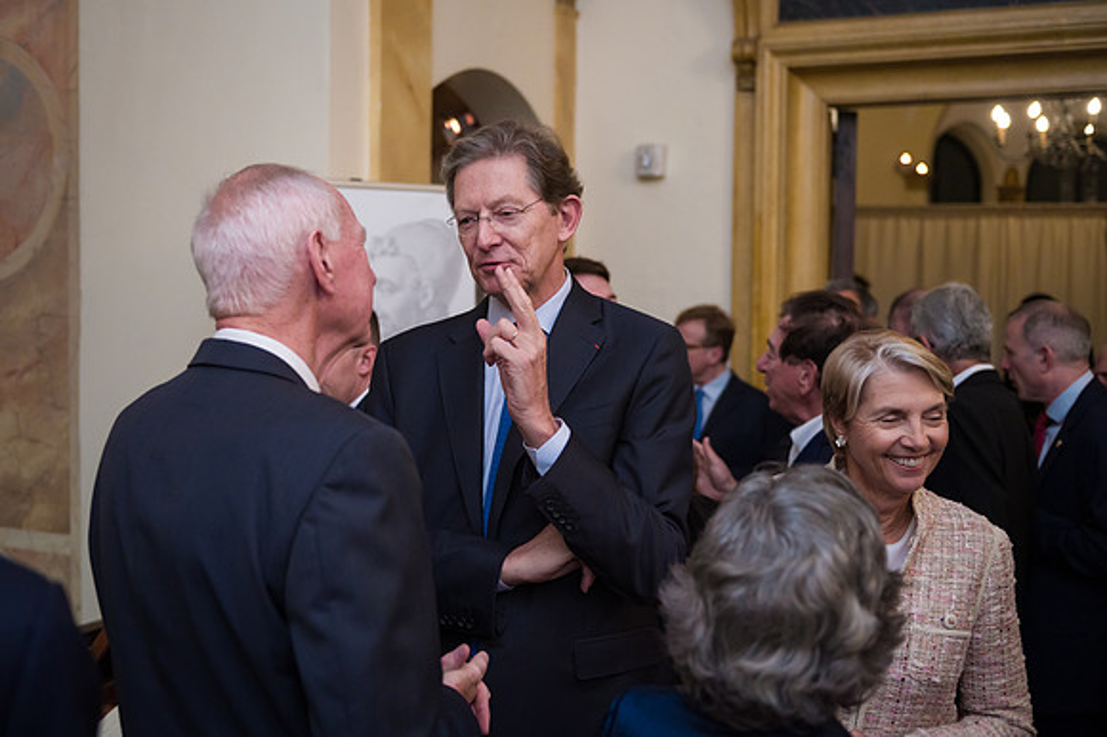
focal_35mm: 40
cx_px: 536
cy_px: 357
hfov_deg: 48.2
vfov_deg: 33.2
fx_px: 1237
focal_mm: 38
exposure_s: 1/200
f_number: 3.2
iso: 1600
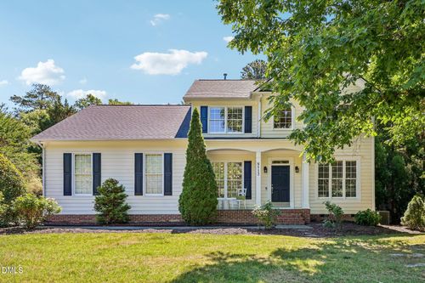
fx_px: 283
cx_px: 212
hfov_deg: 73.8
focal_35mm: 24
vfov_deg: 53.1
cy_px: 142
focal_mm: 24
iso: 200
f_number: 9
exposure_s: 1/160
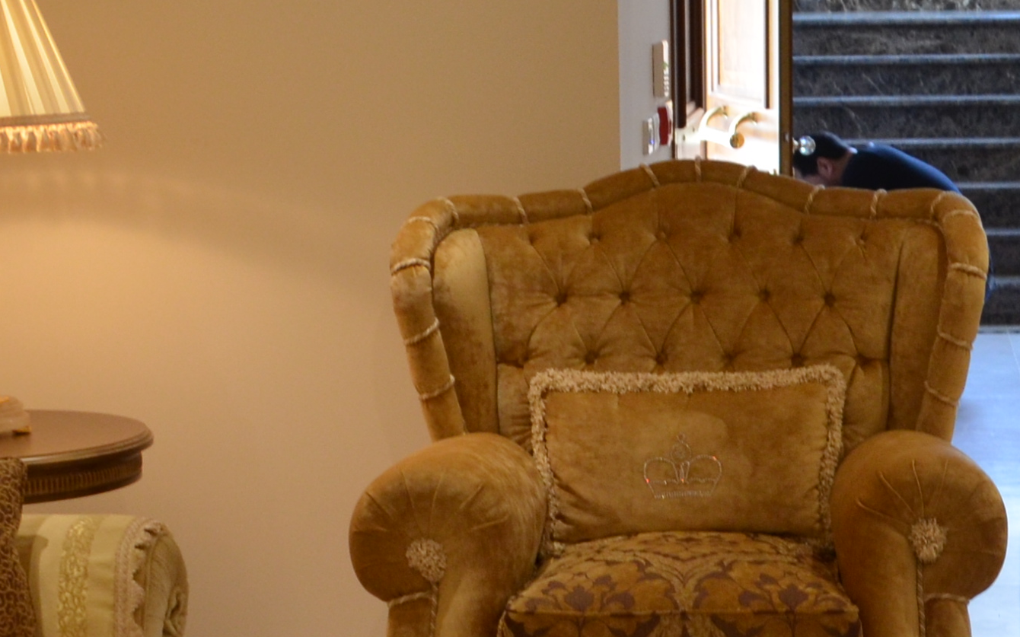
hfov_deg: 20.5
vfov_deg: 12.8
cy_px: 578
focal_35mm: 101
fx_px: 2807
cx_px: 667
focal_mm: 18
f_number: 4
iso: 500
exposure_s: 1/15
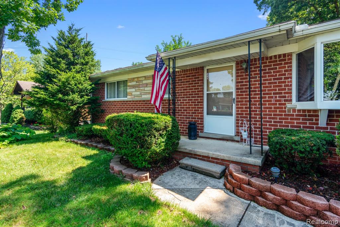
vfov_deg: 70.5
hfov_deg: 93.3
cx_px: 170
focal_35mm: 17
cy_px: 114
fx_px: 161
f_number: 9
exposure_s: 1/125
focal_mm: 17
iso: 400
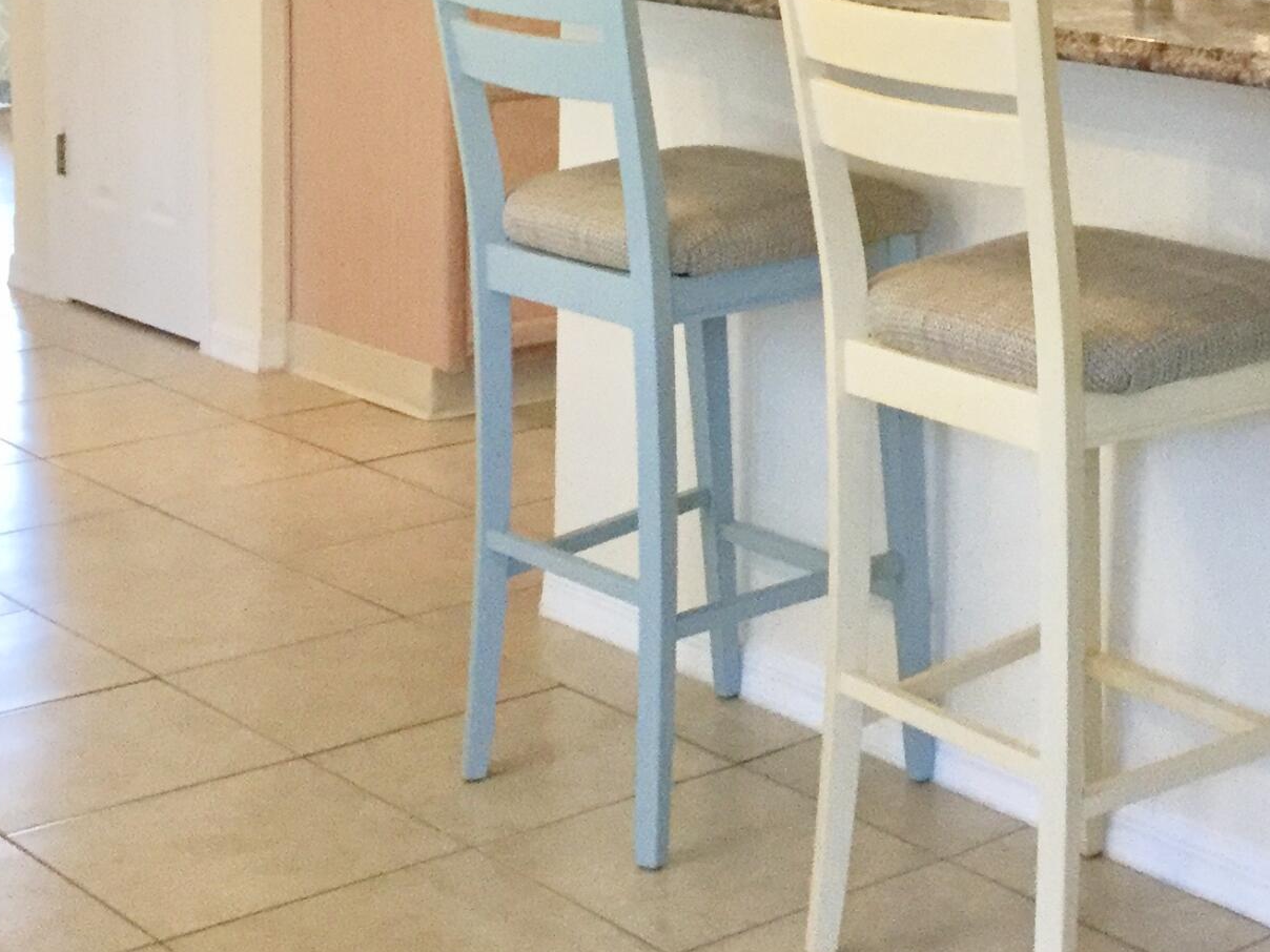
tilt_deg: -7.4
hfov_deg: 25.0
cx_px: 997
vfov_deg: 18.6
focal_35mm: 77
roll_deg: -1.9
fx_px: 2825
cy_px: -8
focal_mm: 3.3
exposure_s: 1/30
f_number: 2.4
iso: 125
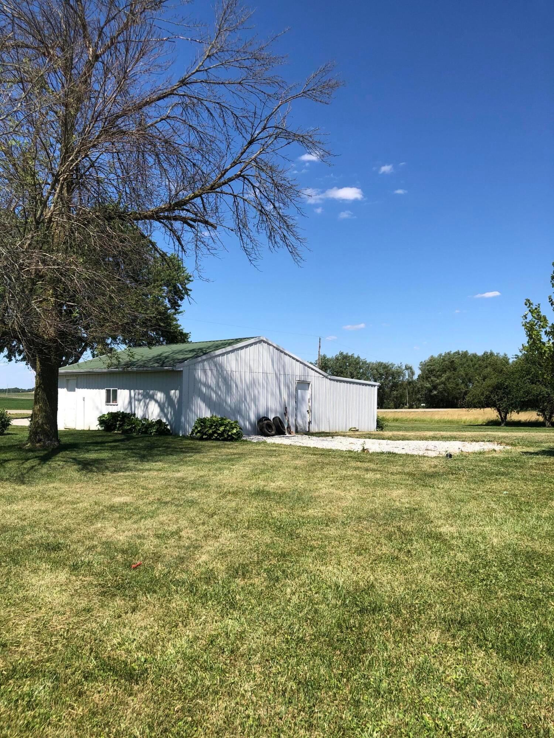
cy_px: 369
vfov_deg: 63.4
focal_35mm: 28
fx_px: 597
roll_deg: -1.9
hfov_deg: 49.7
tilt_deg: +2.7
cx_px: 277
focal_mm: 3.99
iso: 20
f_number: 1.8
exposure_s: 1/2088
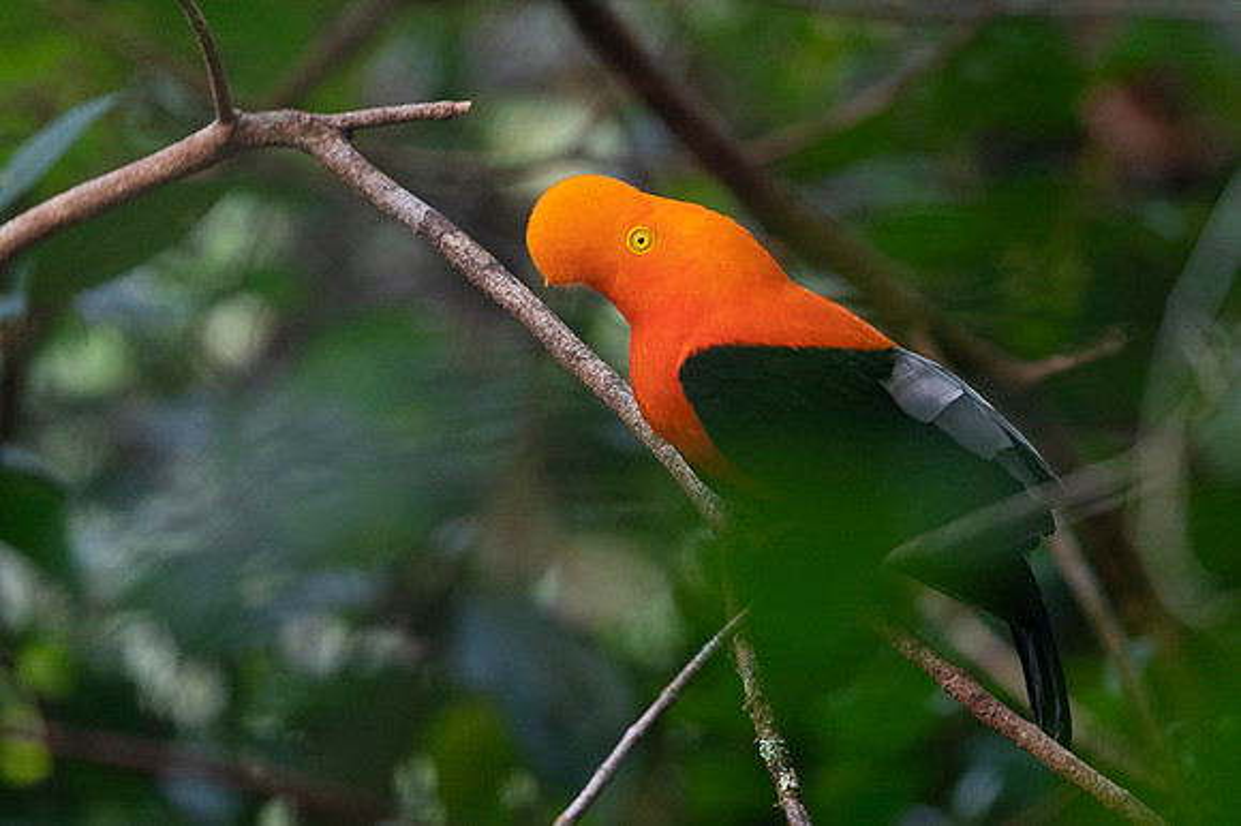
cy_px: 326
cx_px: 653
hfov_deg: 2.4
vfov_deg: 1.6
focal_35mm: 854
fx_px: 29421
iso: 2500
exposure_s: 1/400
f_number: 4
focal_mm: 500
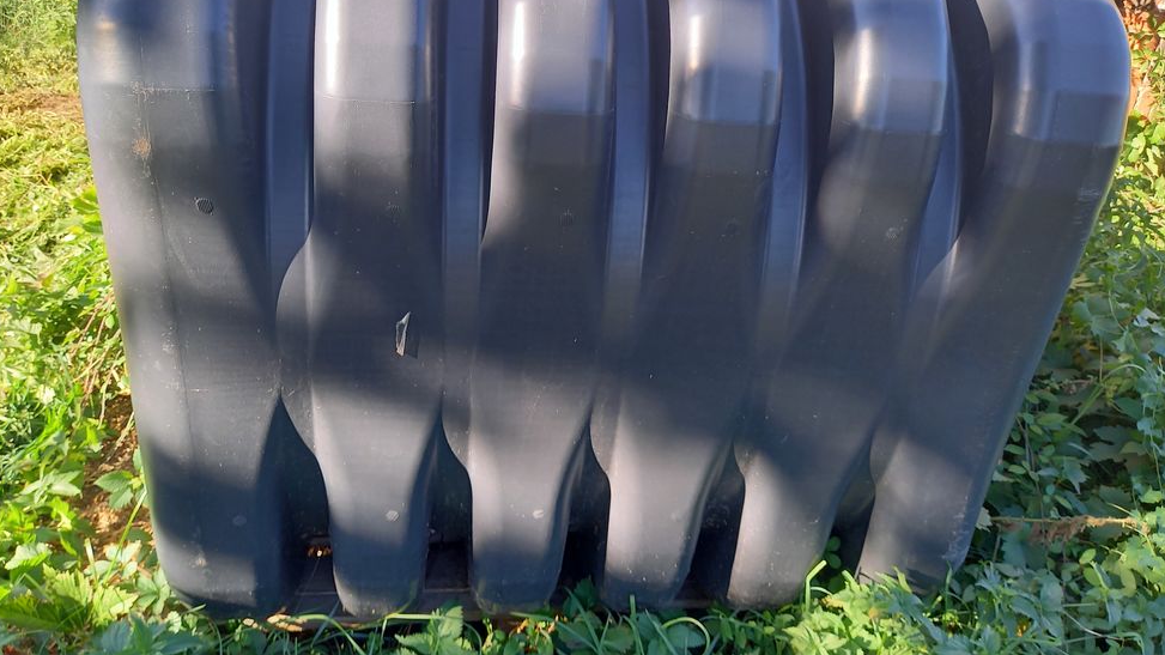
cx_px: 587
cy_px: 301
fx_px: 865
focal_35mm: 28
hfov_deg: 67.9
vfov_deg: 41.4
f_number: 1.8
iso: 80
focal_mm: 4.65
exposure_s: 1/100
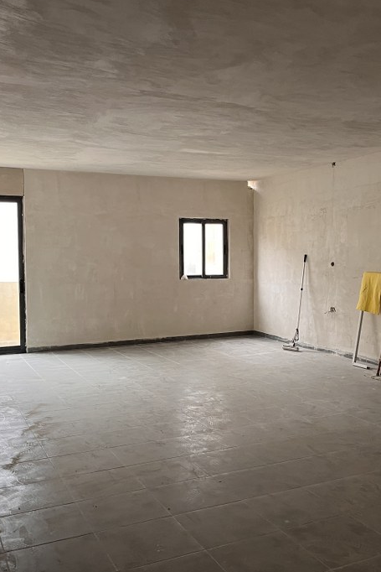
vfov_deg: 51.9
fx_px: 587
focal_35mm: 37
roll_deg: +0.5
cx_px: 236
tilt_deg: -2.6
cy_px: 281
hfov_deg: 35.8
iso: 125
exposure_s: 1/87
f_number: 1.6
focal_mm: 5.1
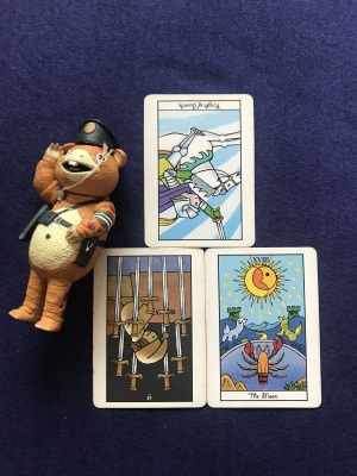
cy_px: 238
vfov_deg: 63.4
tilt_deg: -85.6
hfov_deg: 49.7
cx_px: 178
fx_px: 385
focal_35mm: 28
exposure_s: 1/15
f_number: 1.8
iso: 50
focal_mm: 3.99
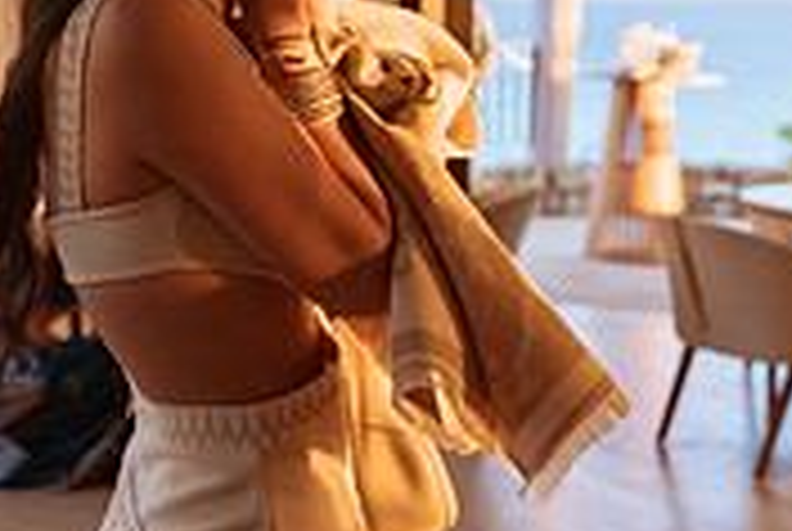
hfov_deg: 22.5
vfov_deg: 15.2
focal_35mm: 90
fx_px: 1983
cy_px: 123
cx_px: 317
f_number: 2.8
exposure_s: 1/320
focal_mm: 24
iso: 360
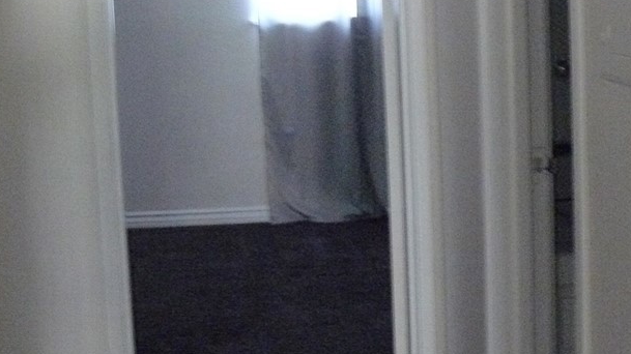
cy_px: 35
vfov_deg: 18.0
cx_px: 253
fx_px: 1104
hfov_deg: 31.8
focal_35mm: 66
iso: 800
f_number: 2.8
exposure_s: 1/30
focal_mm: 6
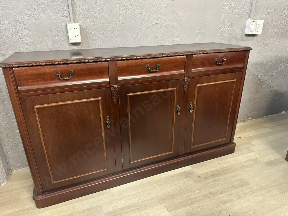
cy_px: 108
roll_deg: +1.7
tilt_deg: -21.3
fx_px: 200
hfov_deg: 71.6
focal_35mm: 24
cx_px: 144
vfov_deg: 56.8
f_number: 1.78
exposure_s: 1/50
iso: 400
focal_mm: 6.86
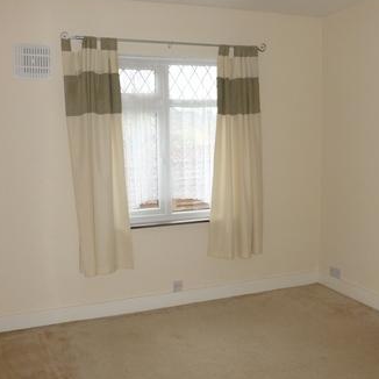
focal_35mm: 34
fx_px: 421
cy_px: 186
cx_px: 179
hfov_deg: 48.4
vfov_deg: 48.4
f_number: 3.3
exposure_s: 1/60
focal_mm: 5
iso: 200
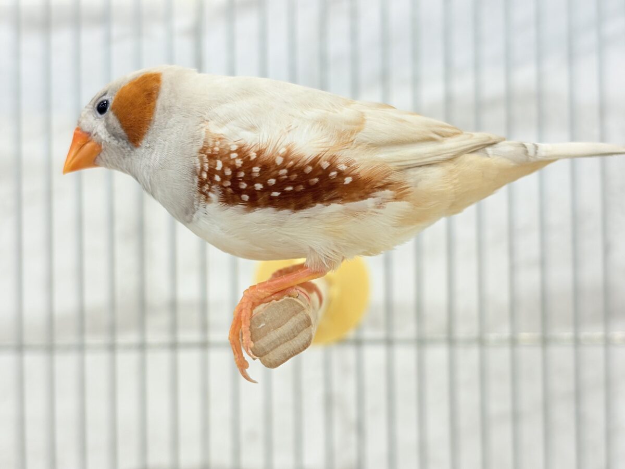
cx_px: 312
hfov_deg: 36.8
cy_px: 234
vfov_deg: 28.0
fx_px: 939
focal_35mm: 52
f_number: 1.6
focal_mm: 5.96
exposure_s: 1/50
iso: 40
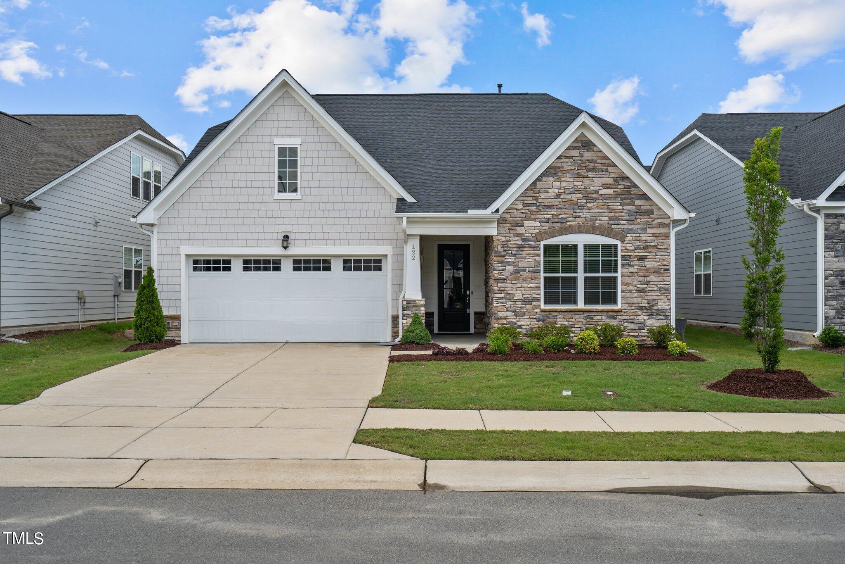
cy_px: 282
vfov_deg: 37.8
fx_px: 821
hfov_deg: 54.4
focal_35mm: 35
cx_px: 422
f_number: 5.6
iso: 100
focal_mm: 35
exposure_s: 1/90
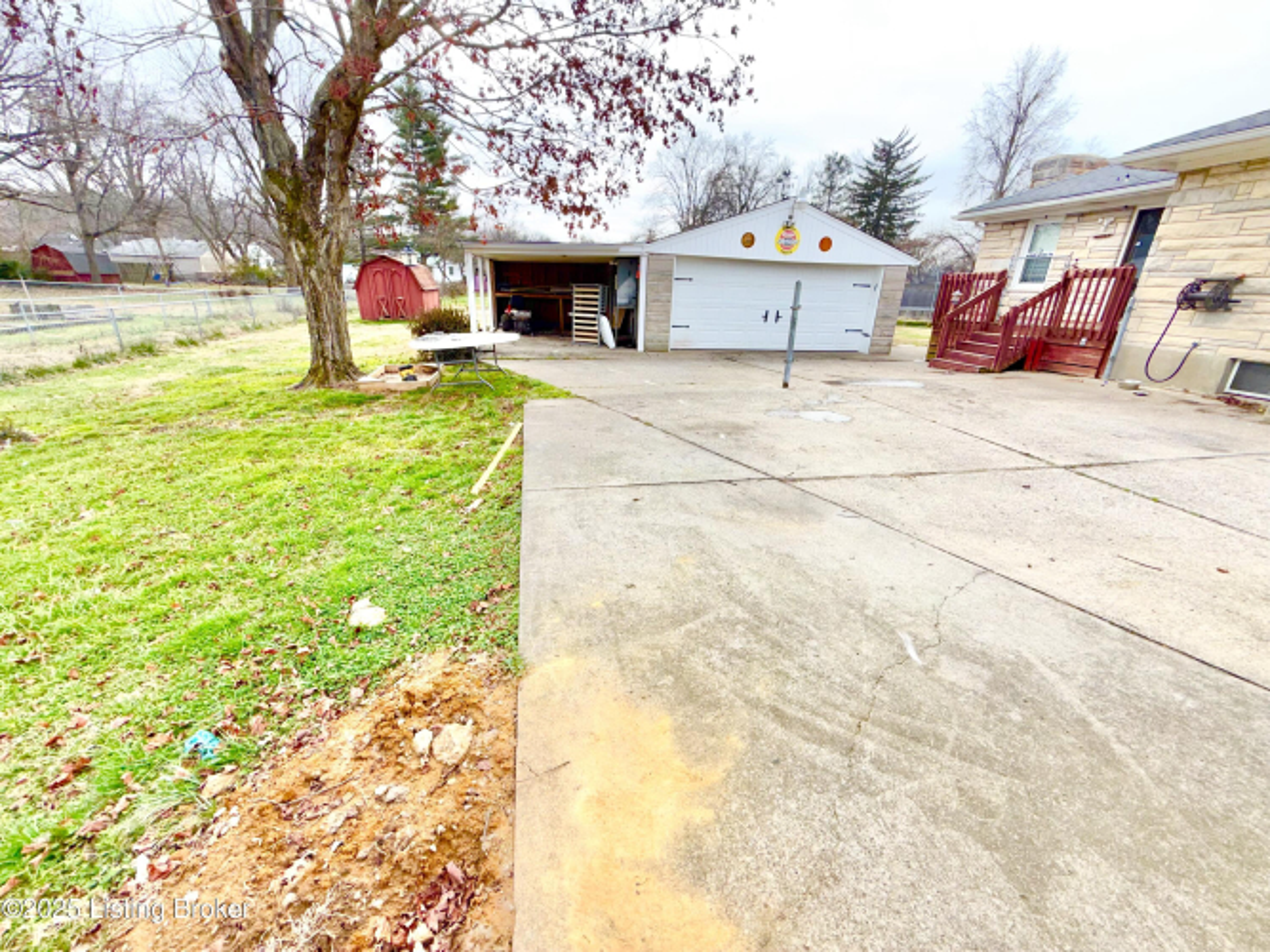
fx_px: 514
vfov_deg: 85.7
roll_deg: -2.1
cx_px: 635
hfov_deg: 102.1
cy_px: 476
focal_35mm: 14
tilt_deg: -21.4
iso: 16
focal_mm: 2.22
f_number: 2.2
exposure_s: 1/284
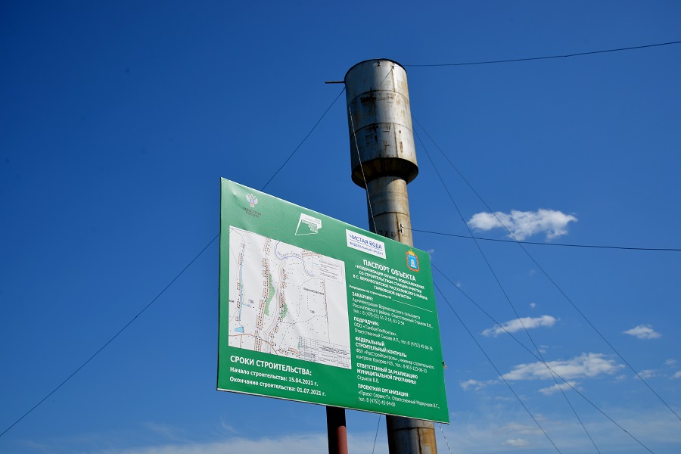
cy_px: 227
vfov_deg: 33.4
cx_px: 340
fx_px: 757
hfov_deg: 48.5
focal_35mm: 40
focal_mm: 40
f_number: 9
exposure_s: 1/320
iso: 100
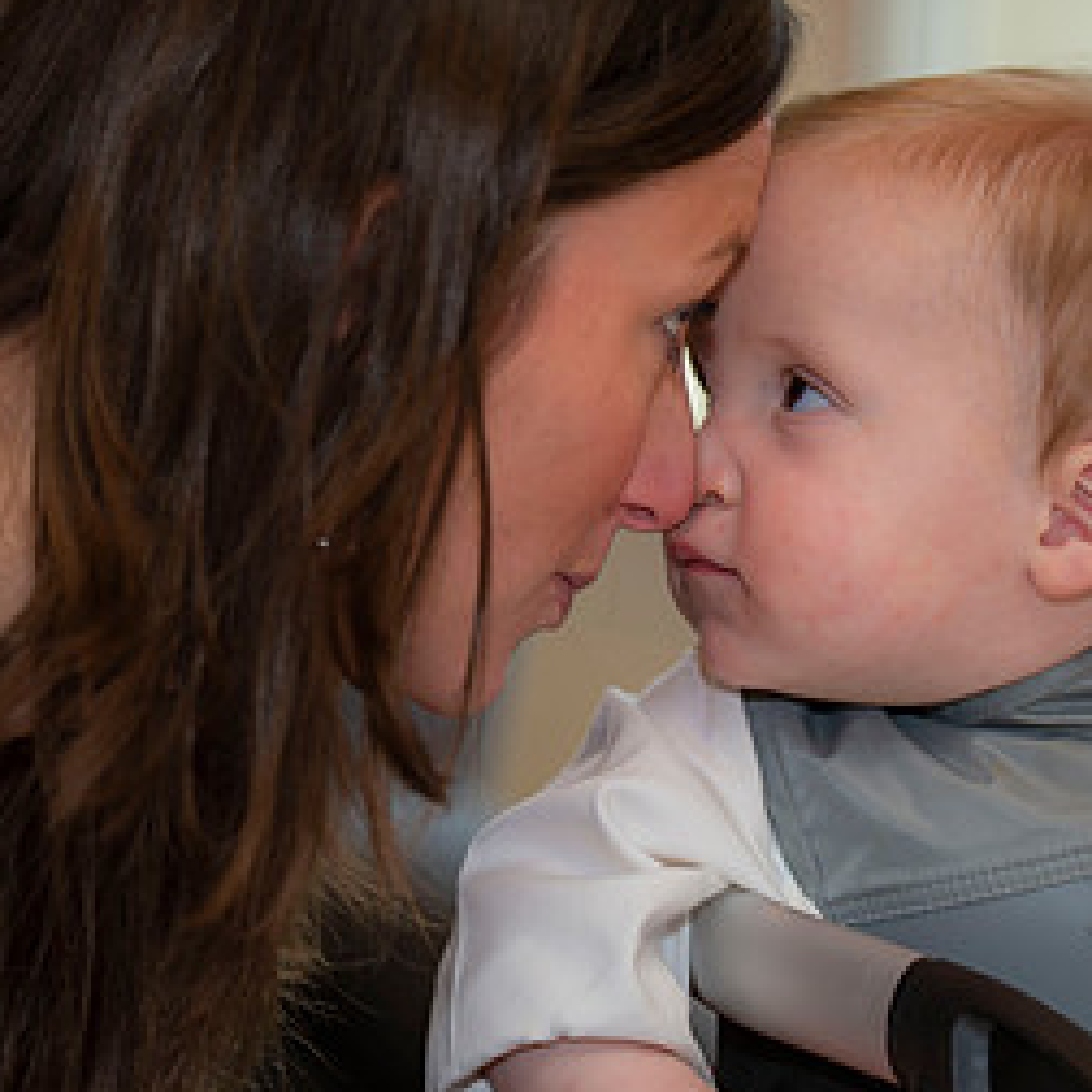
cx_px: 559
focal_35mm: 186
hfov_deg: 9.4
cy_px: 654
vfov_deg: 9.4
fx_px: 6638
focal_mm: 95
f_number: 2.8
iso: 125
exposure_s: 1/50
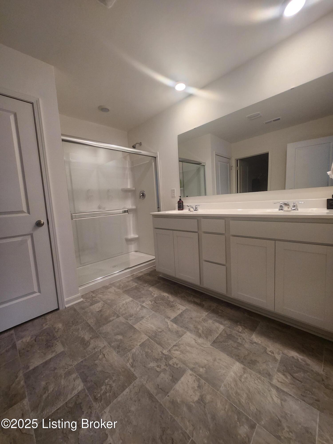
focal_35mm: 13
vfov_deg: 106.2
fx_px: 167
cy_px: 222
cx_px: 166
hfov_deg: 89.9
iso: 125
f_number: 2.2
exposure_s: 1/60
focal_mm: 1.74
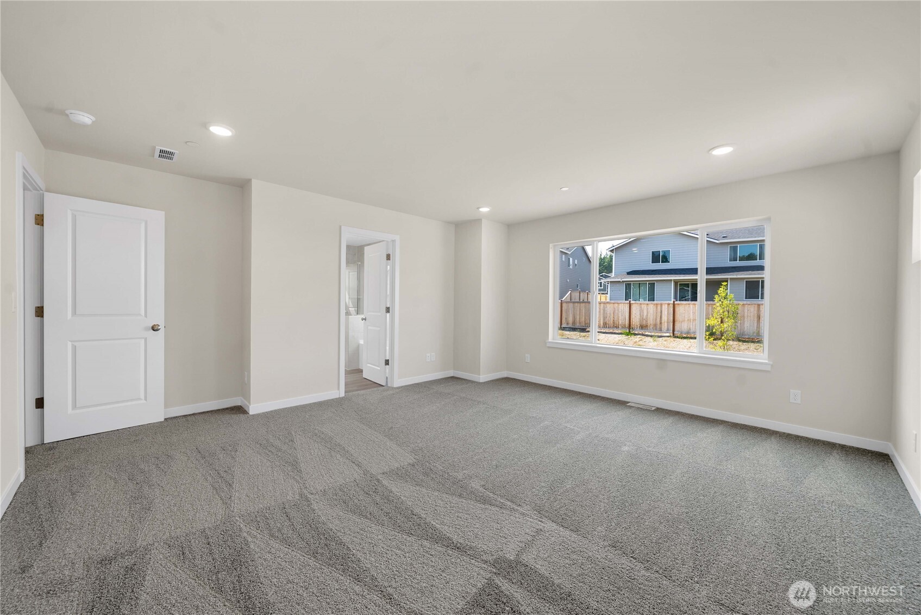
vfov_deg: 85.5
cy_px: 308
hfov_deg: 108.3
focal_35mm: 13
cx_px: 460
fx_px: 333
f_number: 7.1
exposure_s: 1/20
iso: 1000
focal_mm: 13
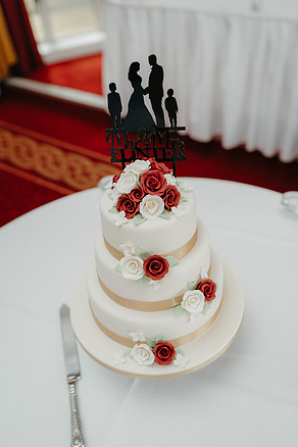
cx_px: 150
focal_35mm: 36
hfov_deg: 36.9
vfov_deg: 53.1
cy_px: 226
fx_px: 447
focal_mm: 35
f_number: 2.2
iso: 800
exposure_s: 1/200
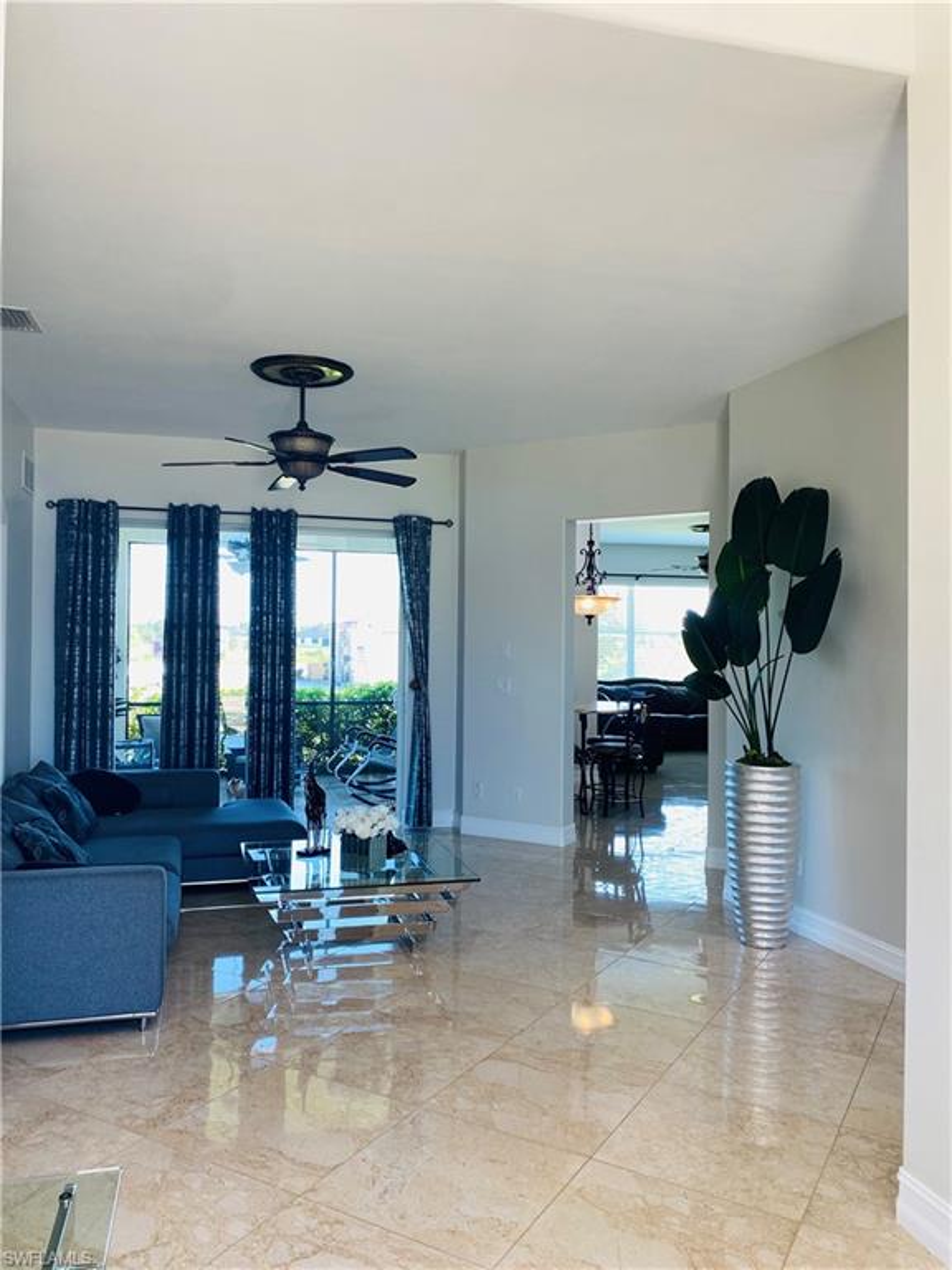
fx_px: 953
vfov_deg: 67.3
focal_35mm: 26
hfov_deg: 53.1
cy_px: 635
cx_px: 476
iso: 64
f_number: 1.8
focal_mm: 4.25
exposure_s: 1/120
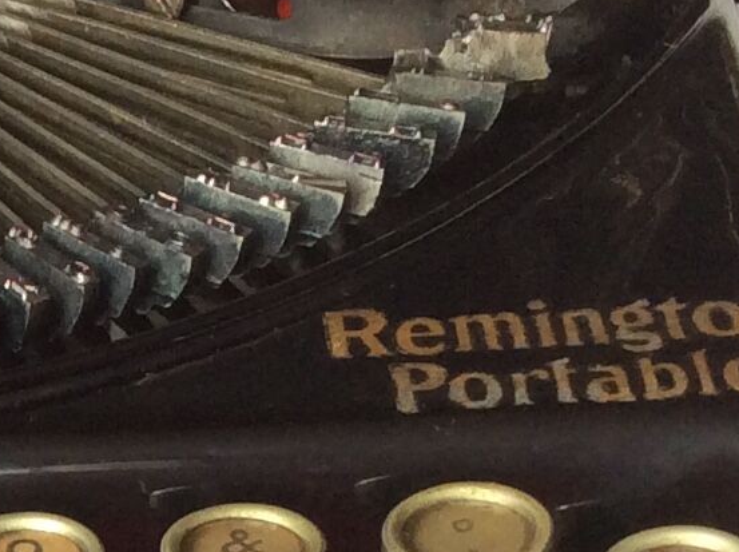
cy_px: 883
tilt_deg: -43.9
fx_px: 3197
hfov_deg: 12.5
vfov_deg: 9.5
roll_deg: +8.1
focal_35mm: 150
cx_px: -384
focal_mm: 3.3
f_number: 2.4
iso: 40
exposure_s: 1/50
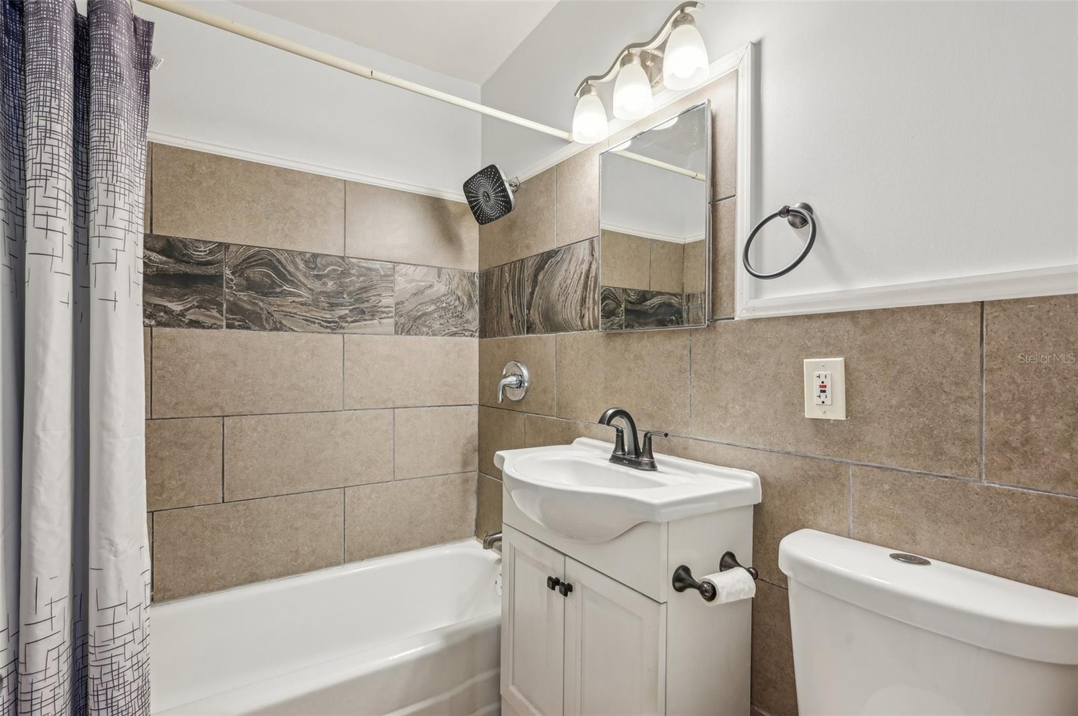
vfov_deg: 70.3
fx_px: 508
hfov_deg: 93.3
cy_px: 358
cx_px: 539
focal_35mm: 17
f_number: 8
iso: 400
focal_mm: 17
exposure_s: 1/13
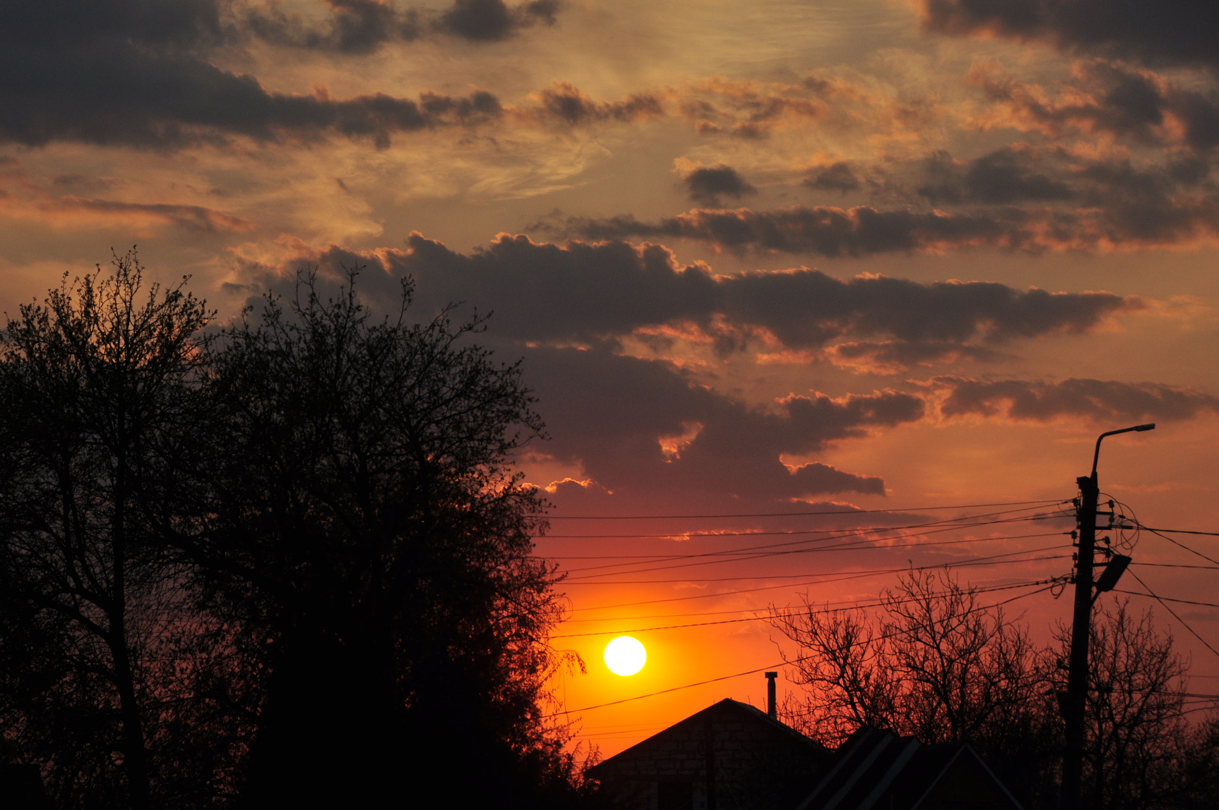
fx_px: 4076
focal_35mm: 121
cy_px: 411
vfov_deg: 11.3
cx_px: 595
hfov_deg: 17.0
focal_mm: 75
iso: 200
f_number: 7.1
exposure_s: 1/800
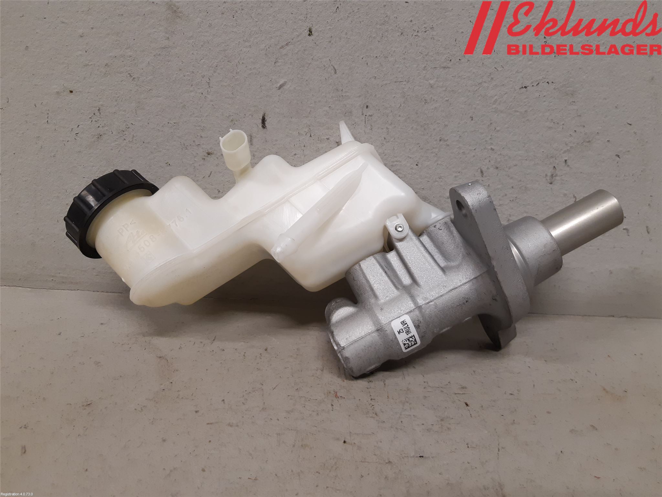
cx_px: 331
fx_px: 497
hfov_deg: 67.3
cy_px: 248
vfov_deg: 53.1
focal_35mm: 26
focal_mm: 3.93
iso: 125
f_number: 1.7
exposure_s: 1/50
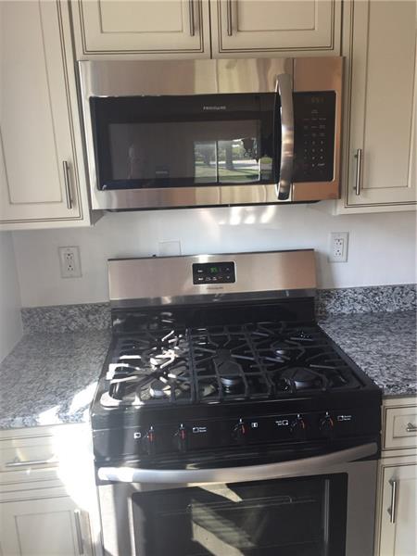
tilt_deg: -13.4
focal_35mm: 29
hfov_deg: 48.2
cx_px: 208
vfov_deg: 61.7
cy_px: 278
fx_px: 466
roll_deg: +2.1
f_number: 2.2
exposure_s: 1/60
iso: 40
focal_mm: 4.15
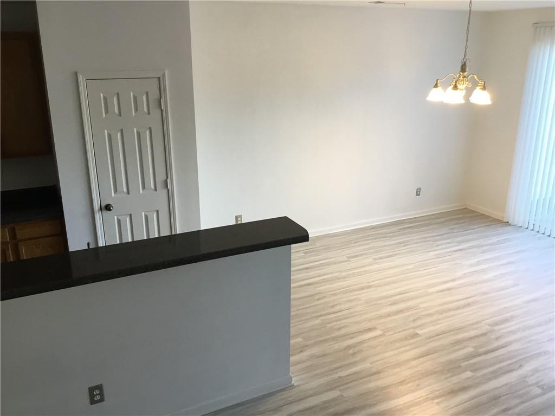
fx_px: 497
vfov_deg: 45.4
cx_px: 278
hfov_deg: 58.4
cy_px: 208
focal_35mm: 31
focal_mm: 3.3
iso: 50
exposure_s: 1/30
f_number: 2.4
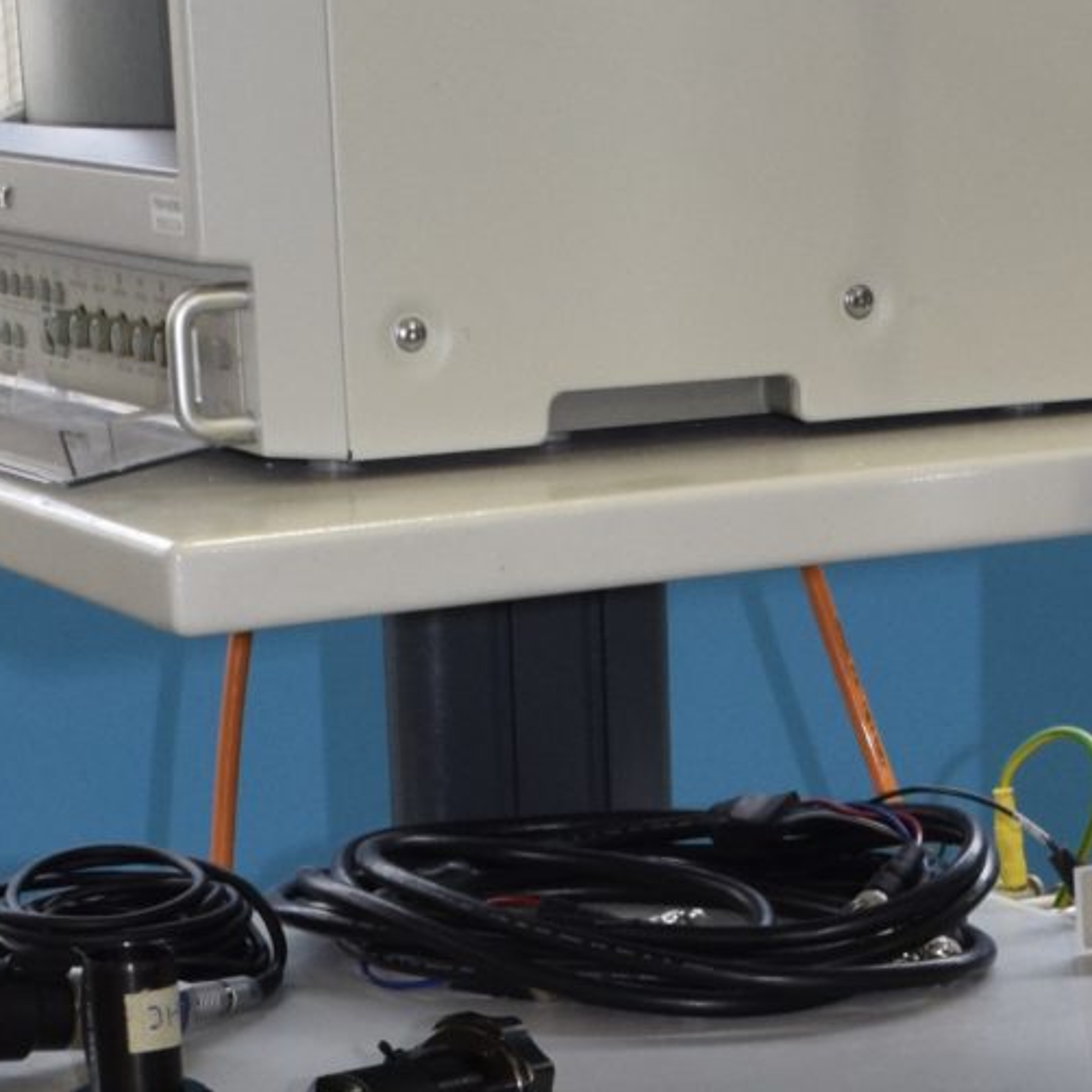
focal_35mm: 130
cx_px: 760
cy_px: 1753
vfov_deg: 12.6
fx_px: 4640
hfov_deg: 13.4
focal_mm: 20
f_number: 5.6
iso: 640
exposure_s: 1/125
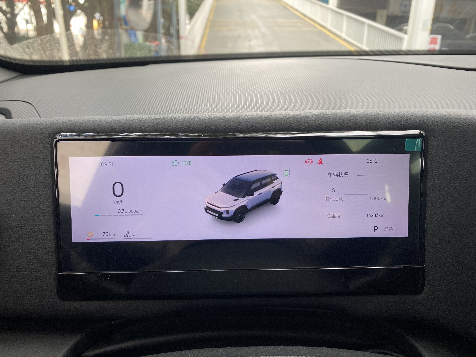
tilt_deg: -19.9
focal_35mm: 26
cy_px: 178
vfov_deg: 53.1
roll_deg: -0.3
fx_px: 358
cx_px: 238
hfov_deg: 67.3
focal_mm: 4.25
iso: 100
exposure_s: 1/122
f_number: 1.8
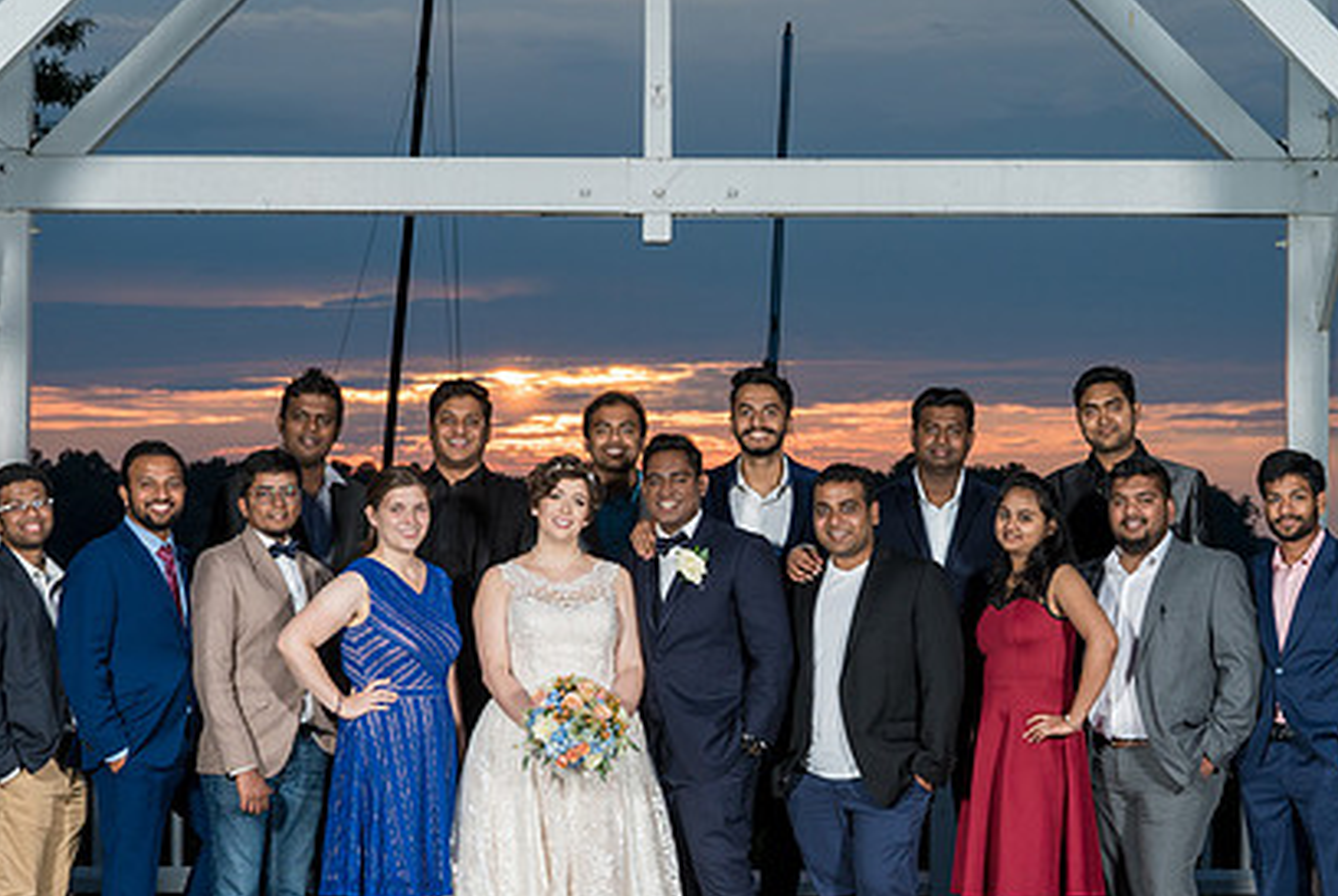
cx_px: 629
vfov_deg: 10.6
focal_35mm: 129
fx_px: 4800
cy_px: 622
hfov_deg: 15.9
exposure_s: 1/200
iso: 160
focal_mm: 86
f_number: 8
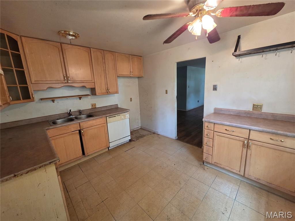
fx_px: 111
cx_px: 148
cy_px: 110
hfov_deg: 106.2
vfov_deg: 89.9
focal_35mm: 13
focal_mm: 2.2
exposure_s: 1/60
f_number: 2.2
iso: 500
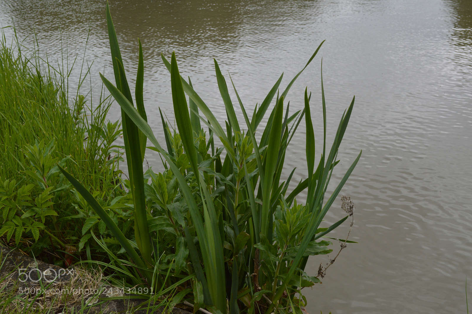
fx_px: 629
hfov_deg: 41.1
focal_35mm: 48
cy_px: 157
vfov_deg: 28.0
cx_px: 236
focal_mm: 32
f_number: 10
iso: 200
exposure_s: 1/200
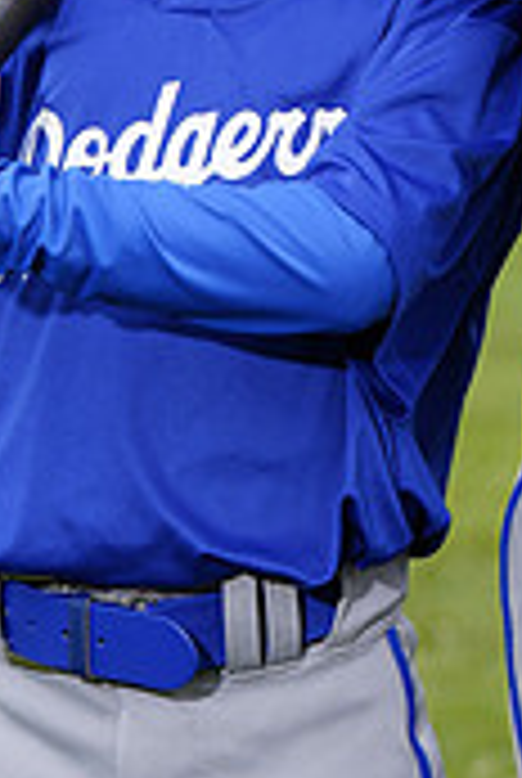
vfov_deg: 5.1
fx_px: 8708
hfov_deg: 3.4
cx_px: 488
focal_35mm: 402
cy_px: -346
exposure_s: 1/250
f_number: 6.3
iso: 100
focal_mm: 120
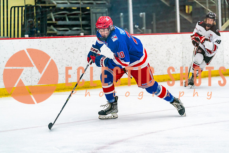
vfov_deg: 10.2
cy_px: 67
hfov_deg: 15.2
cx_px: 128
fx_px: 856
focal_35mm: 135
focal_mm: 120
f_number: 2.8
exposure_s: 1/1000
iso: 3200
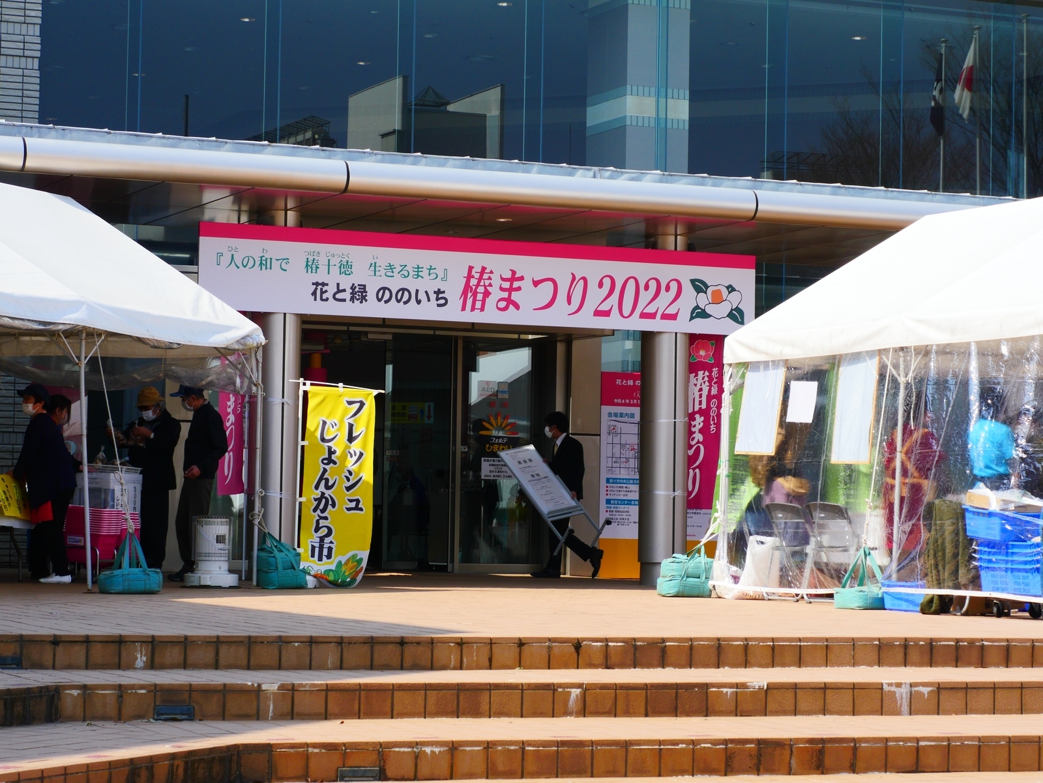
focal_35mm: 90
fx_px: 2712
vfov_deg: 16.4
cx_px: 522
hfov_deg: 21.8
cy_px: 392
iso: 200
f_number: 8
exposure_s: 1/320
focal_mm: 45
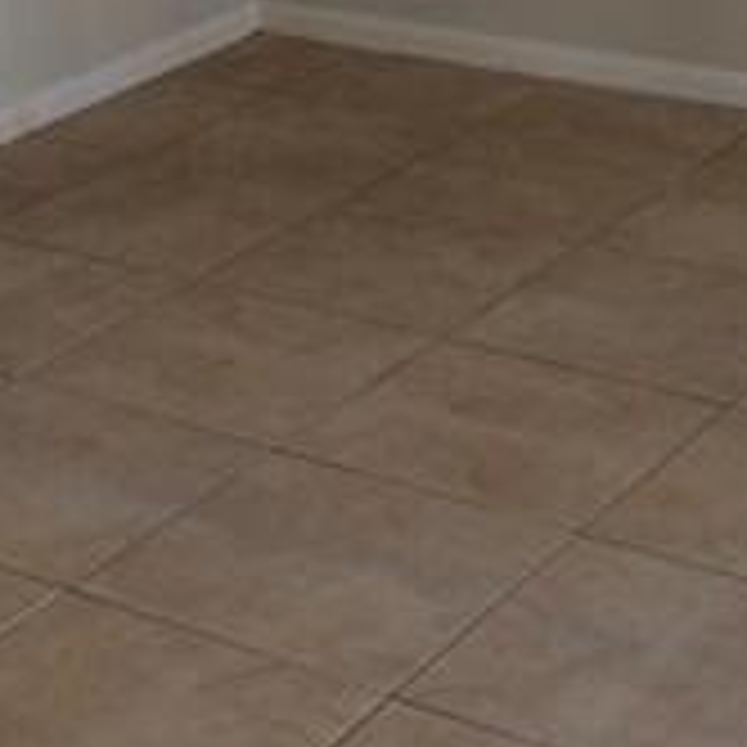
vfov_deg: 17.2
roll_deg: +2.2
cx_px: 198
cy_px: 0
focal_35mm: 99
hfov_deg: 17.5
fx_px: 2417
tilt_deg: -16.4
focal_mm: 4.15
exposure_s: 1/30
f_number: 2.2
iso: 50
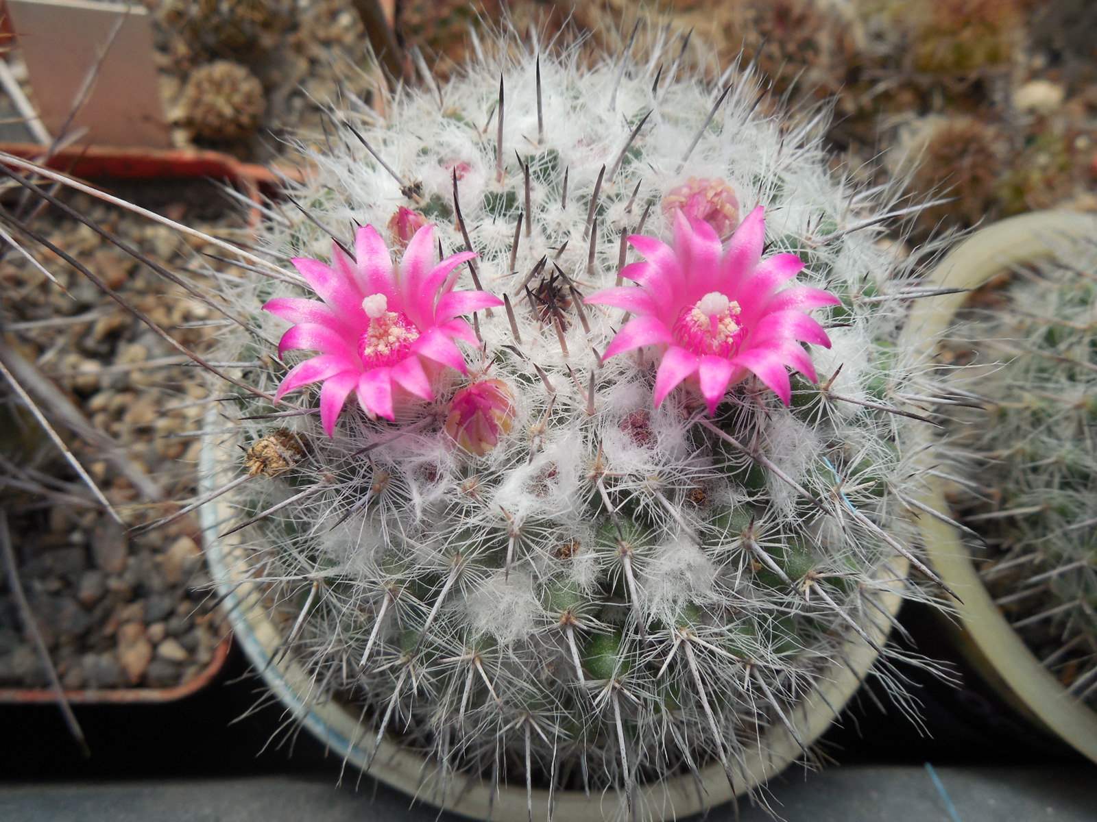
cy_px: 411
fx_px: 982
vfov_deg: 45.4
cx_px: 548
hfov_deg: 58.4
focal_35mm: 31
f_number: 3.6
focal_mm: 5.6
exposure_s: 1/640
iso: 125
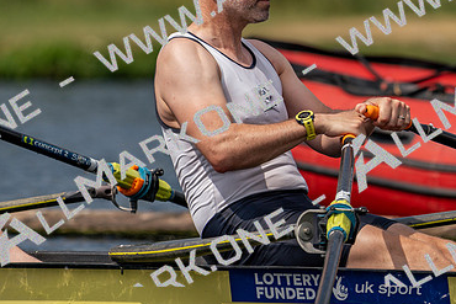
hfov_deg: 3.4
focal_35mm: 609
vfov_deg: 2.3
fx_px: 7717
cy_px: 76
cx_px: 246
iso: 160
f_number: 6.3
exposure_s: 1/1600
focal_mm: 388
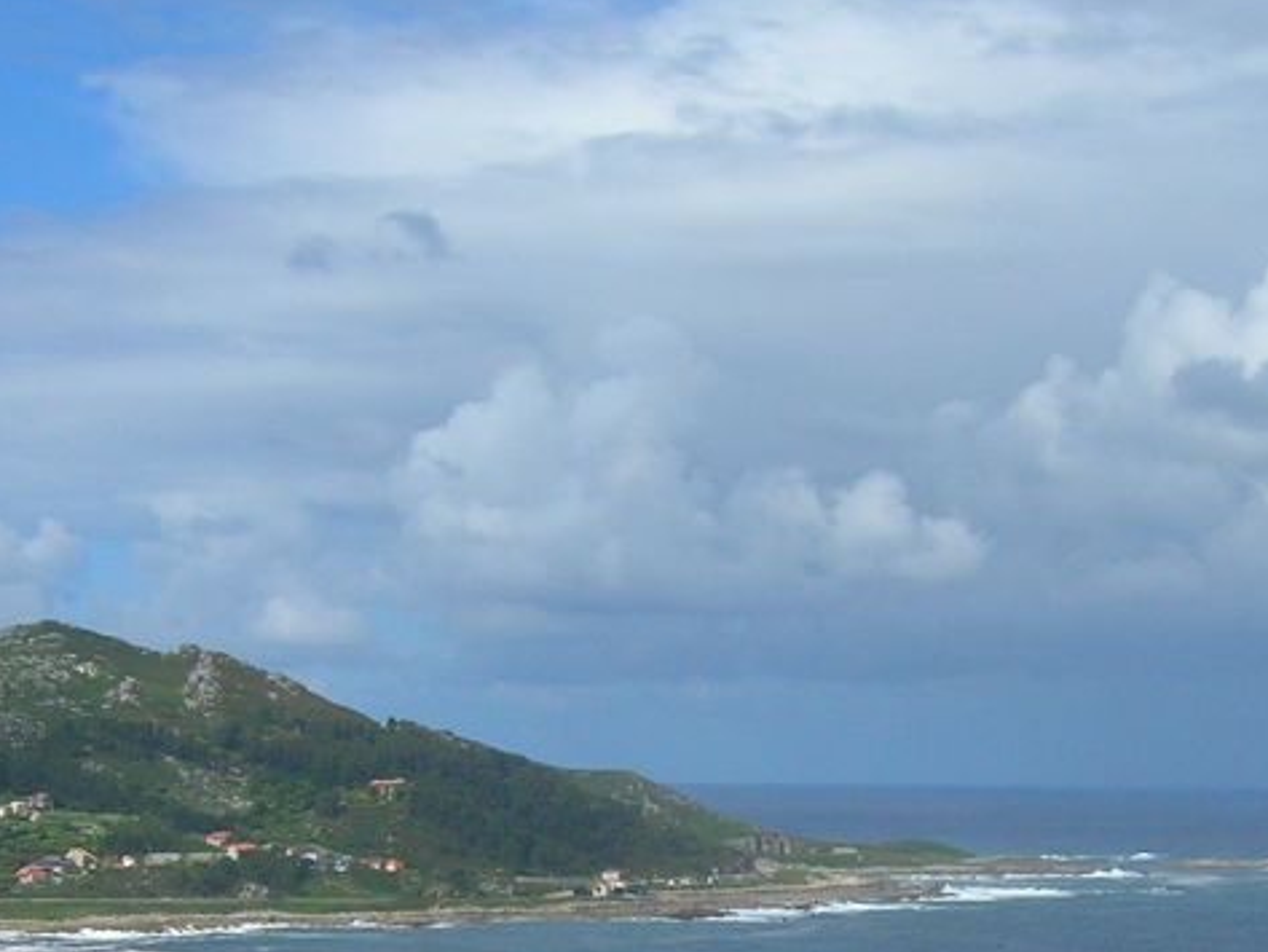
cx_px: 761
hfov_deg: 21.3
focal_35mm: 92
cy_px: 912
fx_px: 3371
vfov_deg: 15.8
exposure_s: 1/694
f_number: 4.9
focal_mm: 5.7
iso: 50
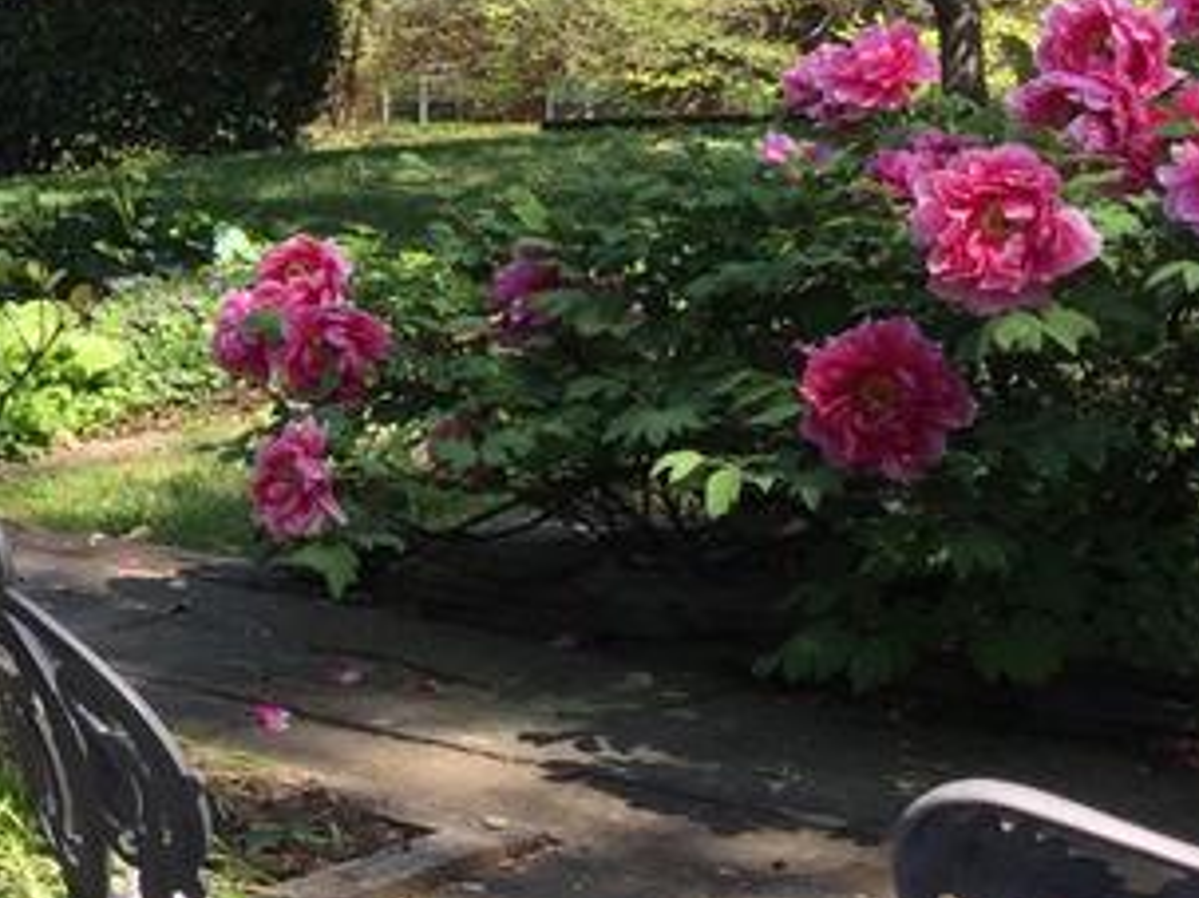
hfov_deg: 18.5
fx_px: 3393
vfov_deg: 15.0
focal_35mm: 98
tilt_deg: -5.7
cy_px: 198
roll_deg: +1.1
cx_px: -388
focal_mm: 4.15
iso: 32
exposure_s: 1/618
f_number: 2.2
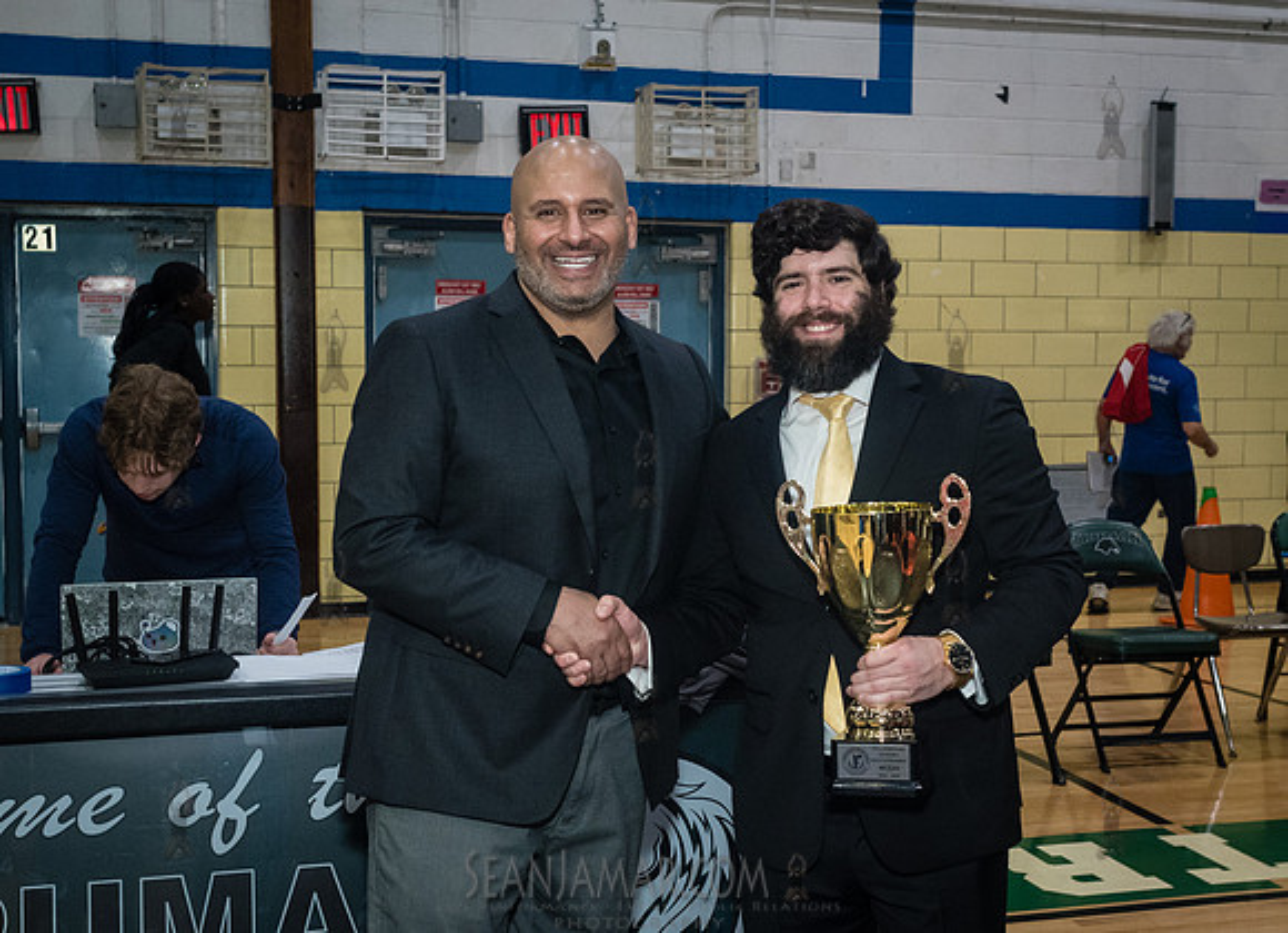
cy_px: 482
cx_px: 707
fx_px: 1826
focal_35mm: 50
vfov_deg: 28.7
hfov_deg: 38.8
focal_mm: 35
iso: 4000
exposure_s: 1/200
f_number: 5.6
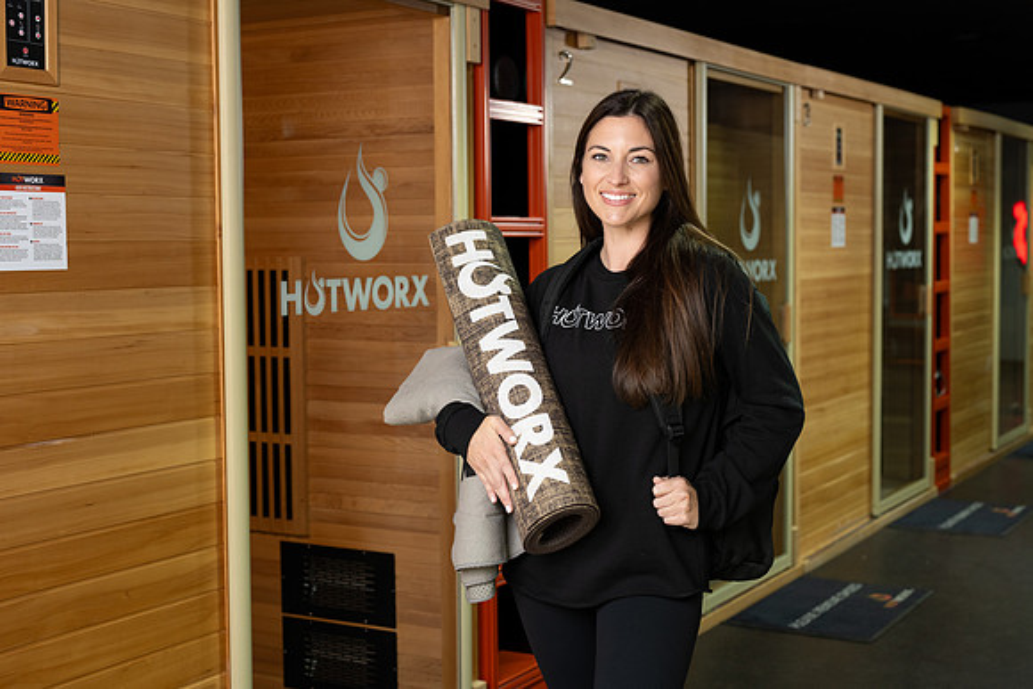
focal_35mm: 50
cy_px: 344
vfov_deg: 27.0
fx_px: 1435
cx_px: 516
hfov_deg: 39.6
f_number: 4
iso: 400
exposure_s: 1/160
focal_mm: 50
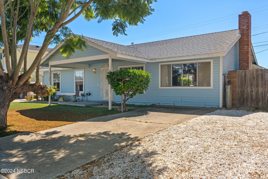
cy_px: 90
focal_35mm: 29
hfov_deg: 63.7
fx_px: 216
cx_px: 134
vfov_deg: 45.0
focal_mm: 29
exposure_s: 1/400
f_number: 8
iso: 1000
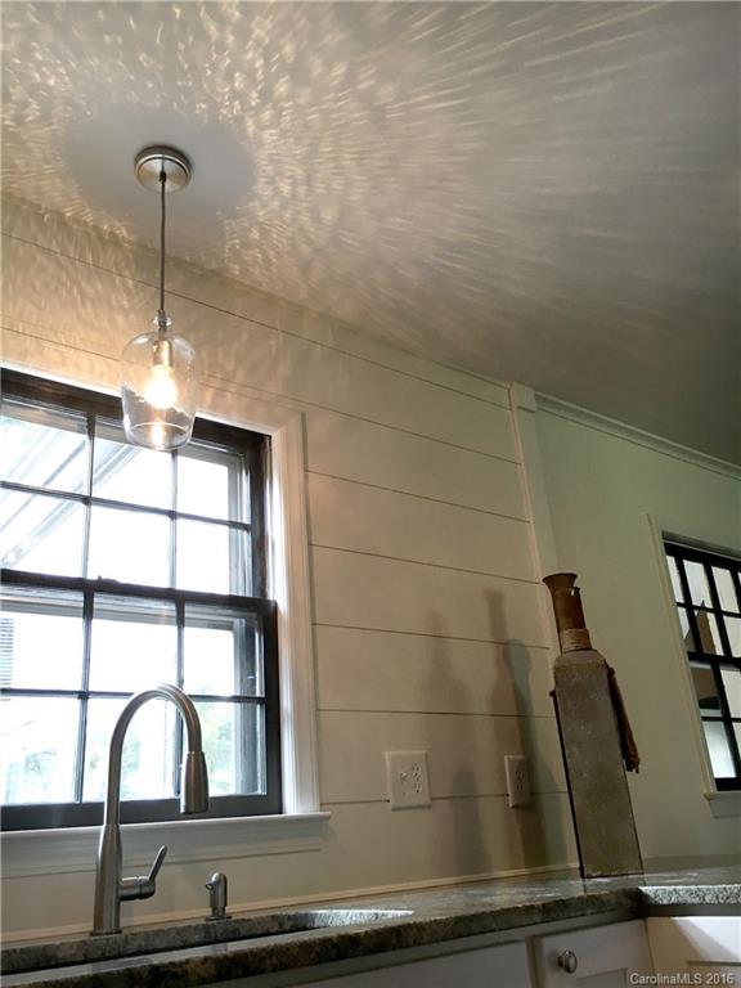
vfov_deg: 61.7
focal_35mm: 29
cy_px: 494
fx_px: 828
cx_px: 370
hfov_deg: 48.2
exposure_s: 1/30
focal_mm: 4.15
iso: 32
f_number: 2.2
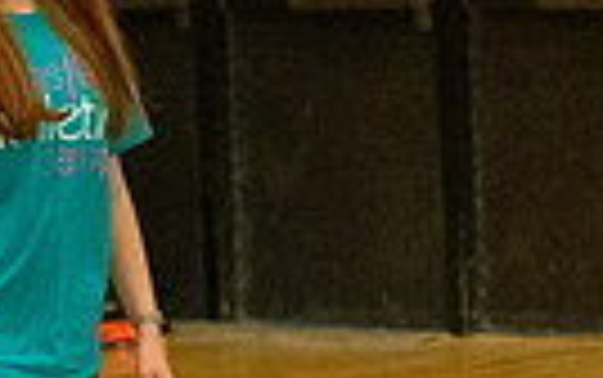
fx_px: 6546
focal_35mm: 398
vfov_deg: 3.3
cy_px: 394
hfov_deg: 5.2
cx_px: 1022
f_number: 4.5
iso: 6400
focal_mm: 90
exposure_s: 1/800
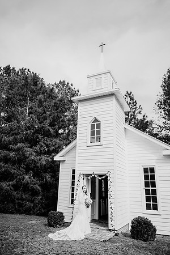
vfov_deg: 73.7
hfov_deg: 53.1
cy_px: 128
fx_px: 170
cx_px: 85
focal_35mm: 24
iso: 125
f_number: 2
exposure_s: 1/1600
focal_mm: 24
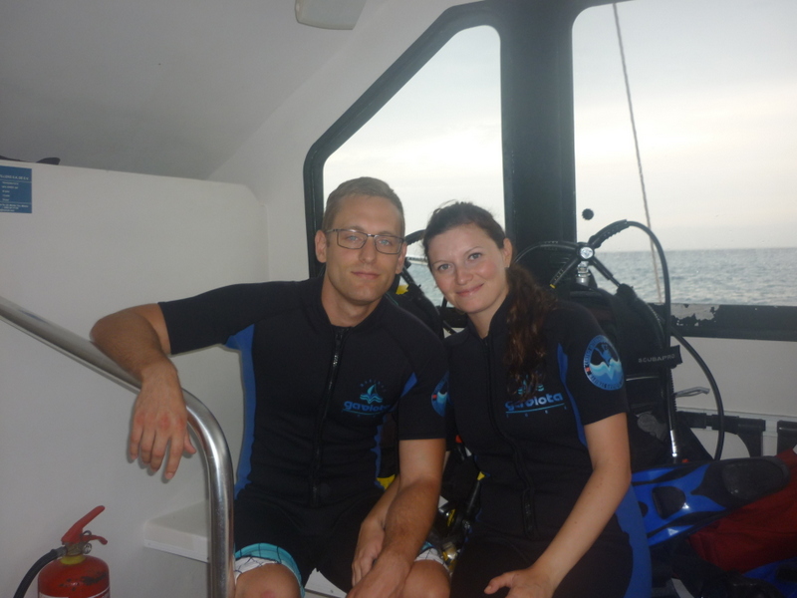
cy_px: 299
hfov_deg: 55.4
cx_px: 398
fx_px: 760
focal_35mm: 33
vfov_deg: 42.9
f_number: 2.8
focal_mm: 5.5
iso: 100
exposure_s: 1/125
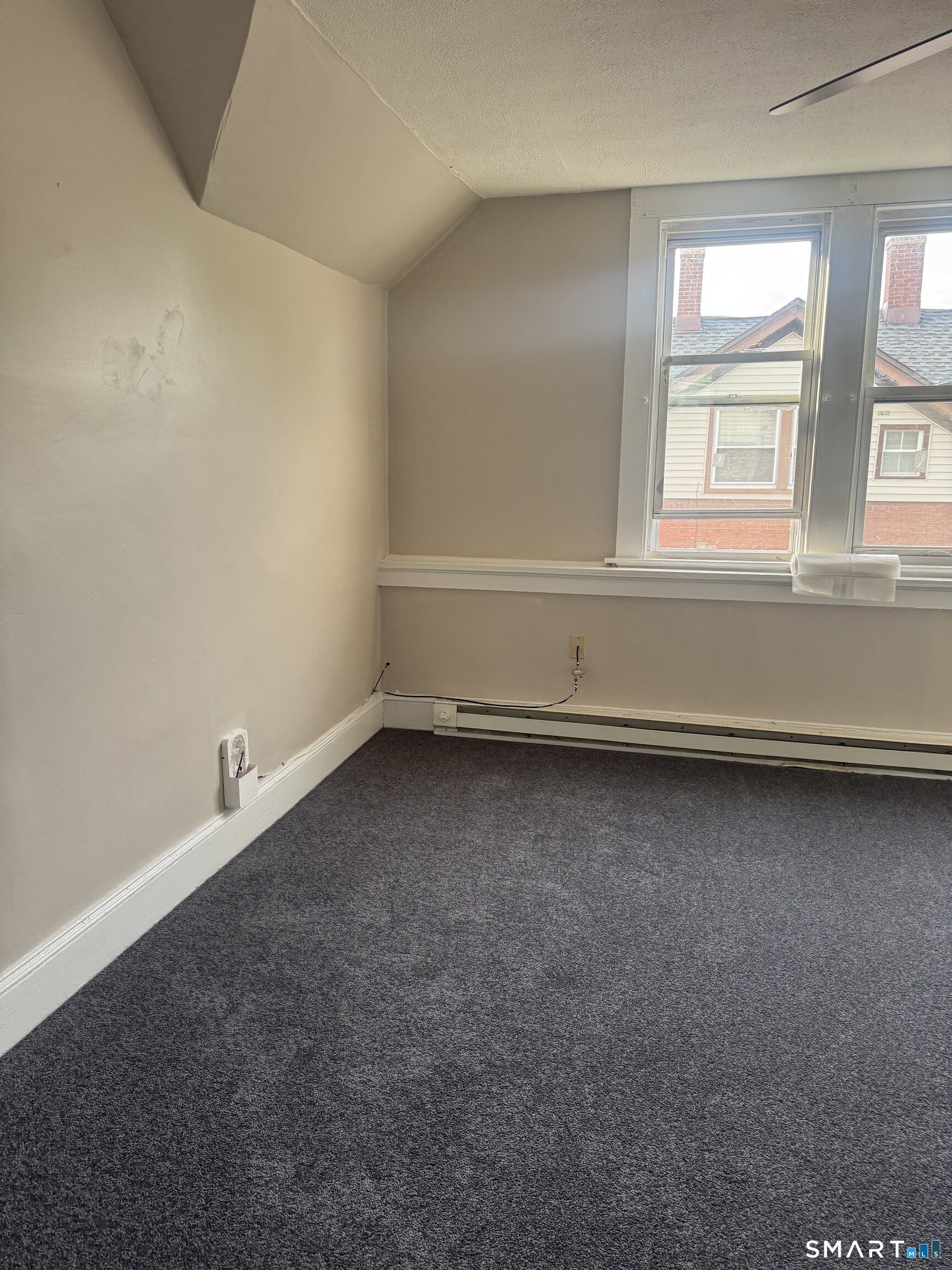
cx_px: 476
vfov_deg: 71.6
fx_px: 880
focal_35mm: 24
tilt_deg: -8.6
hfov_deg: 56.8
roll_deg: +0.0
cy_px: 635
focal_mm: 6.76
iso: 160
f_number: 1.78
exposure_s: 1/120
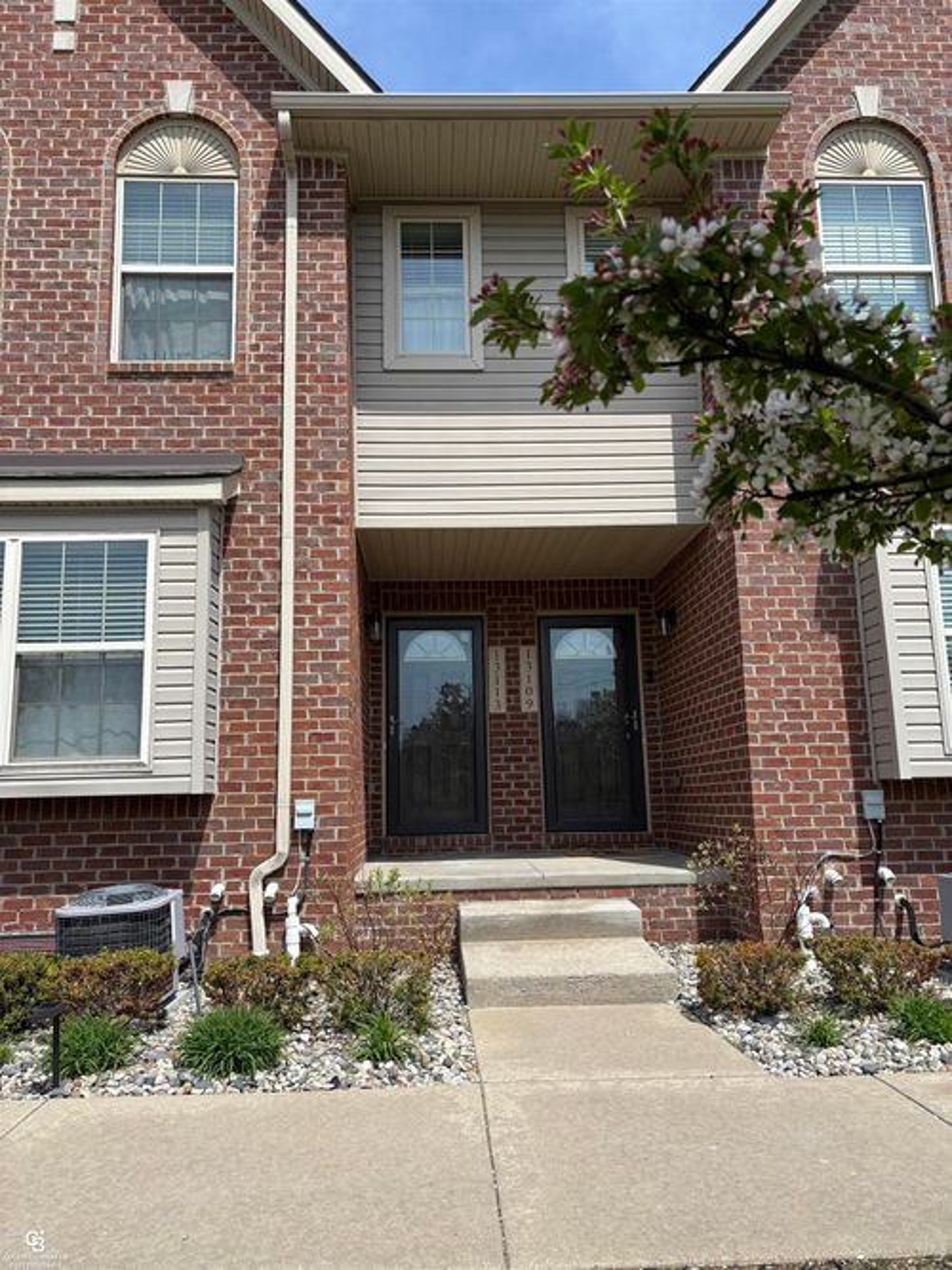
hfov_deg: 53.0
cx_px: 476
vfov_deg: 67.3
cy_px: 635
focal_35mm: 26
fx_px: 954
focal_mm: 5.96
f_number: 1.6
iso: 50
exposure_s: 1/3205
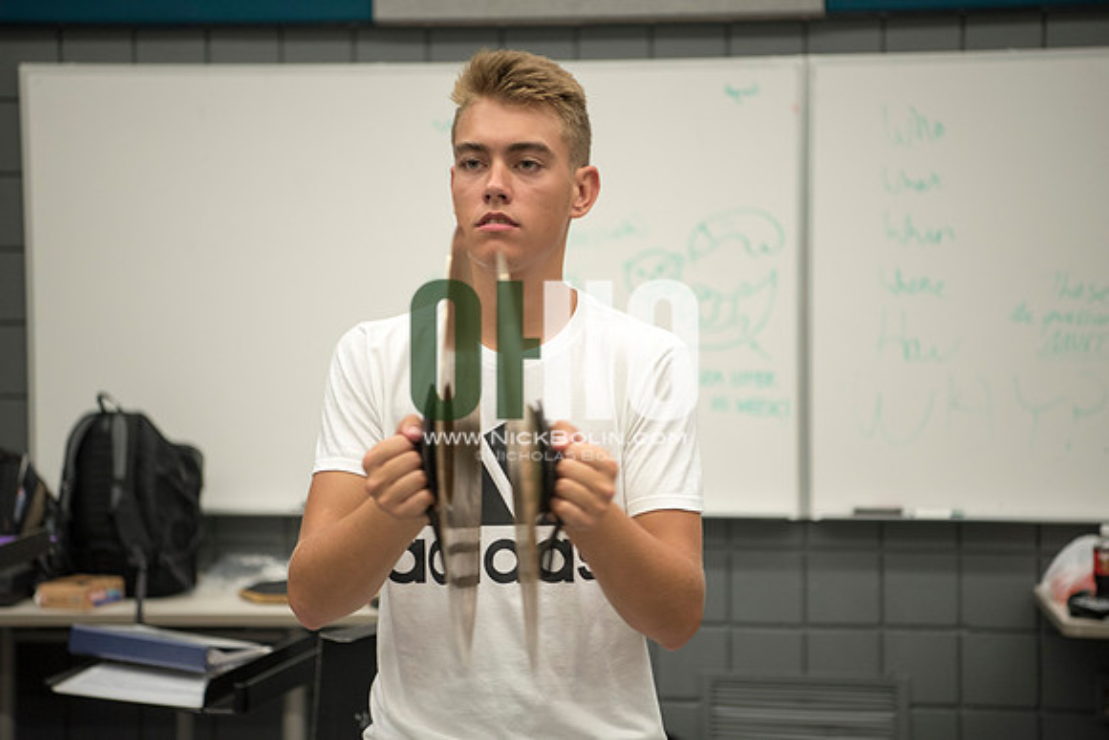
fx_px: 2157
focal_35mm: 70
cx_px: 554
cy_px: 370
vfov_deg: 19.5
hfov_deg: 28.8
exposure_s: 1/160
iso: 1250
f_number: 2.8
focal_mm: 70
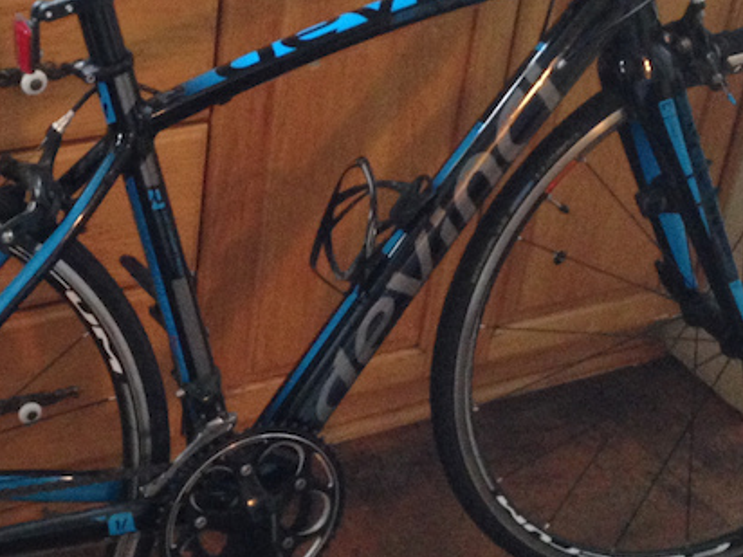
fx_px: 1760
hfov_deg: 23.7
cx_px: 225
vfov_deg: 18.0
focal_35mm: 82
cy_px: 254
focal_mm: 4.12
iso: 320
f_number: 2.4
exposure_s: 1/20
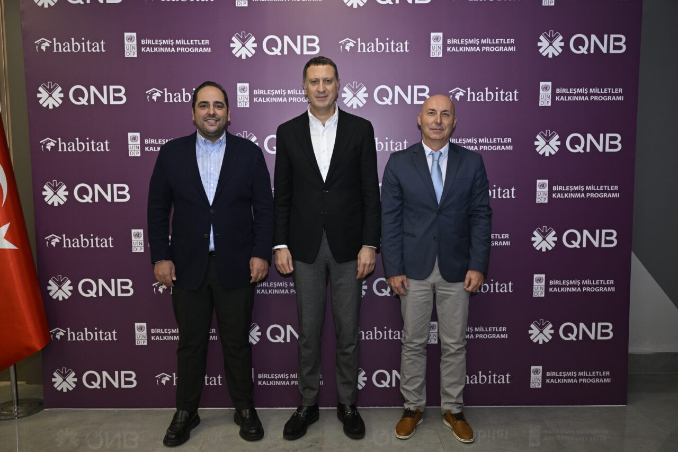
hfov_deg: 63.7
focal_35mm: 29
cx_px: 339
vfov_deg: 45.0
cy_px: 226
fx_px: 546
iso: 800
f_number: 5.6
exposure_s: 1/125
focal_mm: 29
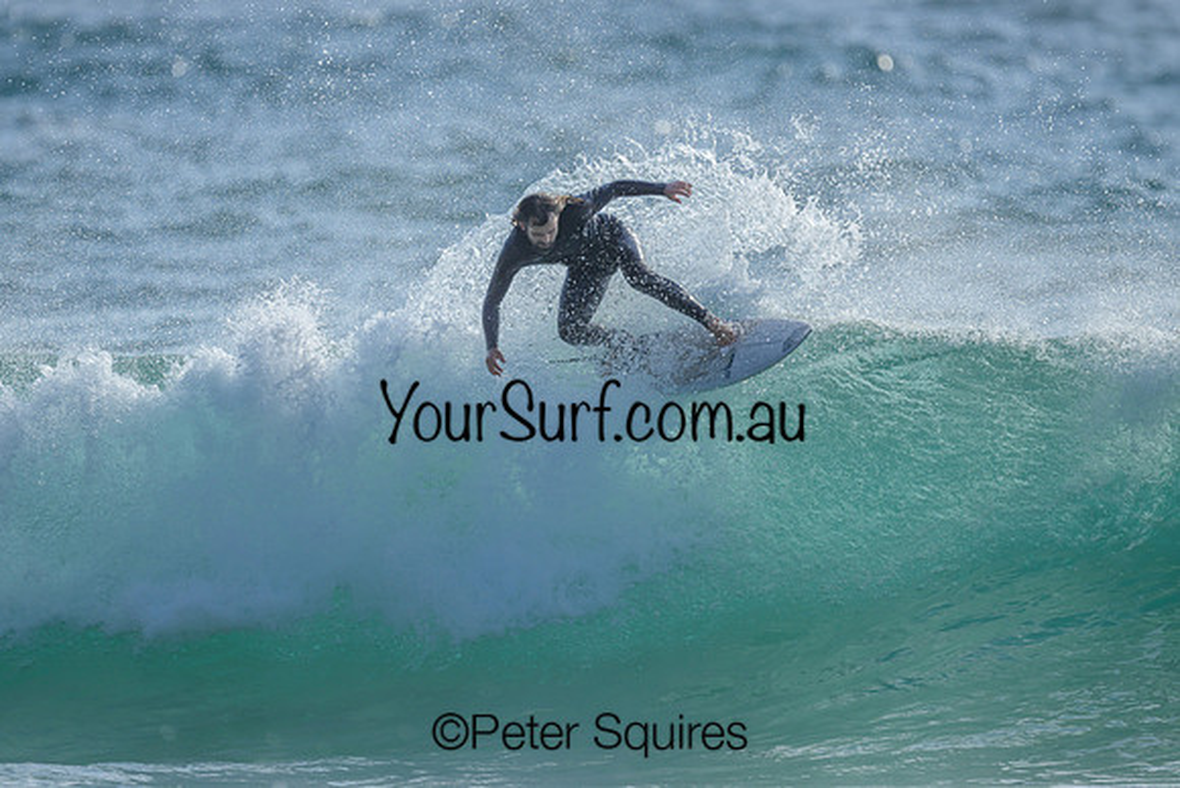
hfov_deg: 2.6
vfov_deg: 1.7
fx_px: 26227
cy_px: 394
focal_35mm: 800
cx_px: 590
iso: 220
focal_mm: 800
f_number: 6.3
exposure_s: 1/2000
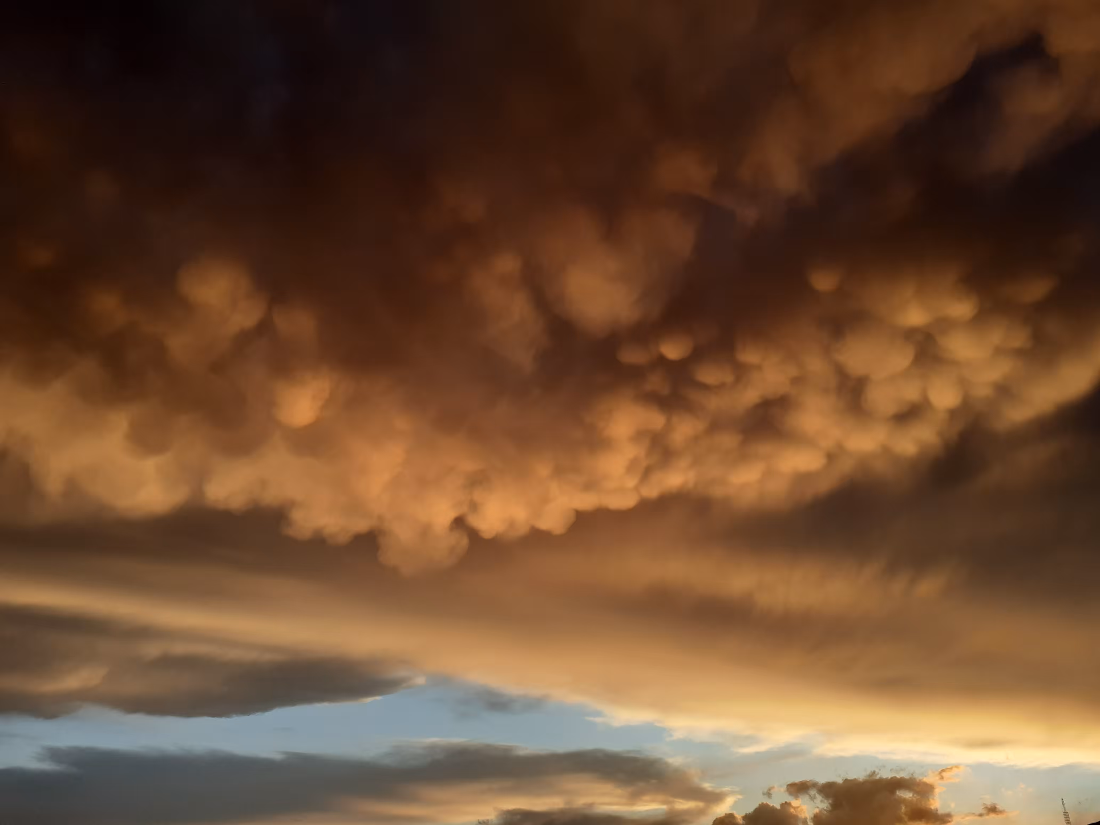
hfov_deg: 65.3
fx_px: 858
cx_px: 550
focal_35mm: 27
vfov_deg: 51.4
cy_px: 412
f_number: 1.9
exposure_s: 1/611
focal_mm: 3.6
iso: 40
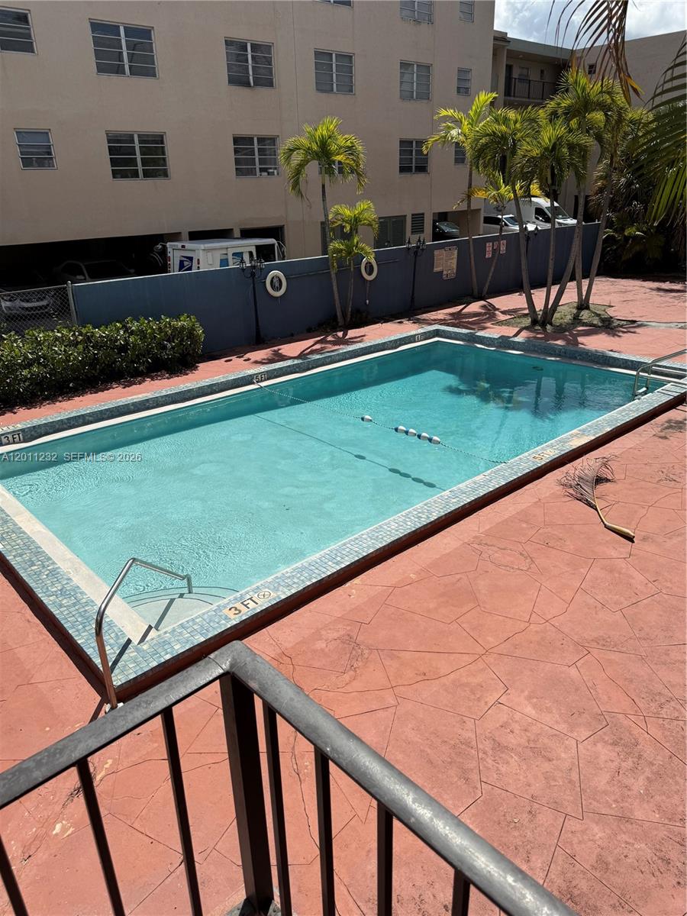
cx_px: 344
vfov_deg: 71.6
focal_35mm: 24
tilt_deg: -21.6
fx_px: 635
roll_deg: +2.3
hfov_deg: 56.8
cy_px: 458
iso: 80
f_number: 1.78
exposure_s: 1/8130
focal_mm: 6.76
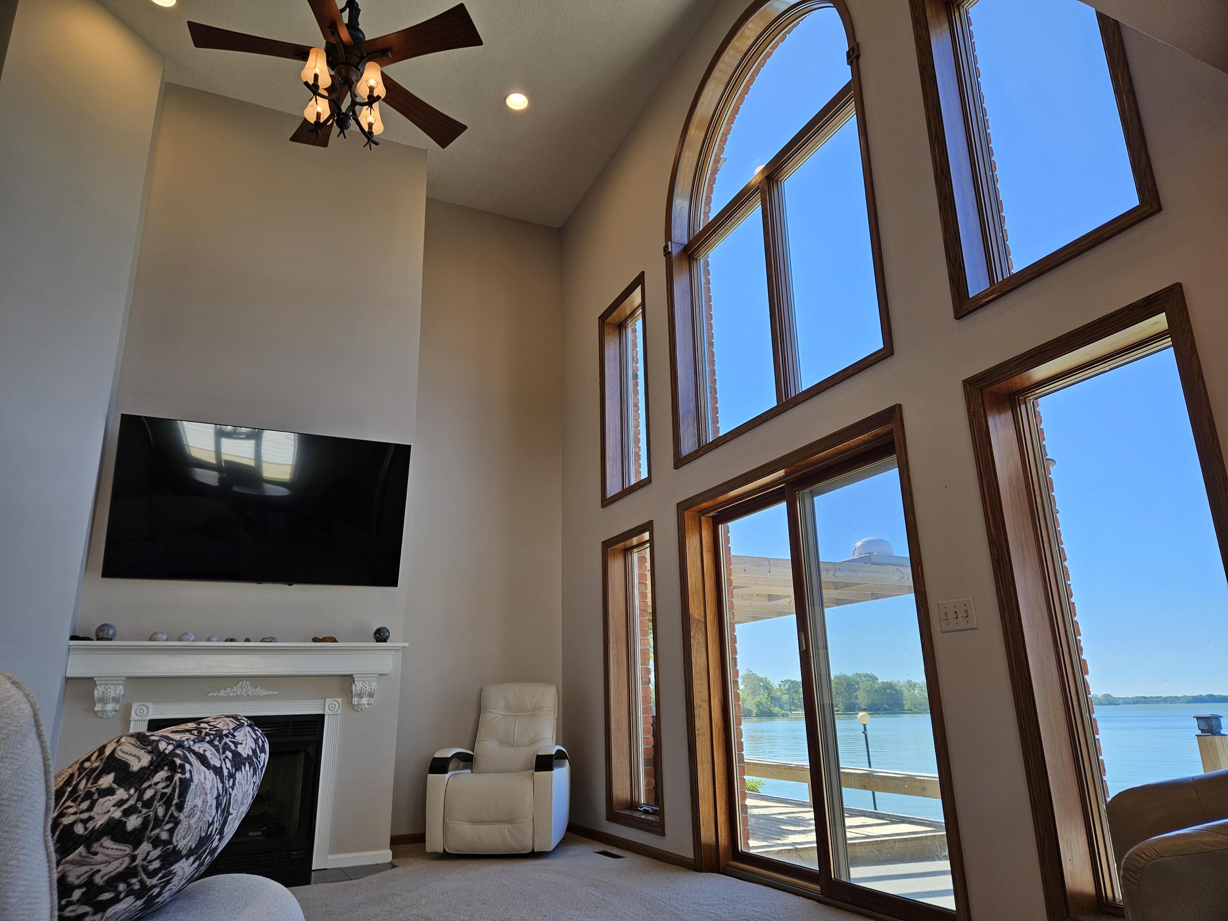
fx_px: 816
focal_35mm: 23
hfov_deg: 73.9
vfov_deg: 58.9
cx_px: 614
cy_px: 460
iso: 25
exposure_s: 1/175
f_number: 1.8
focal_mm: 5.4
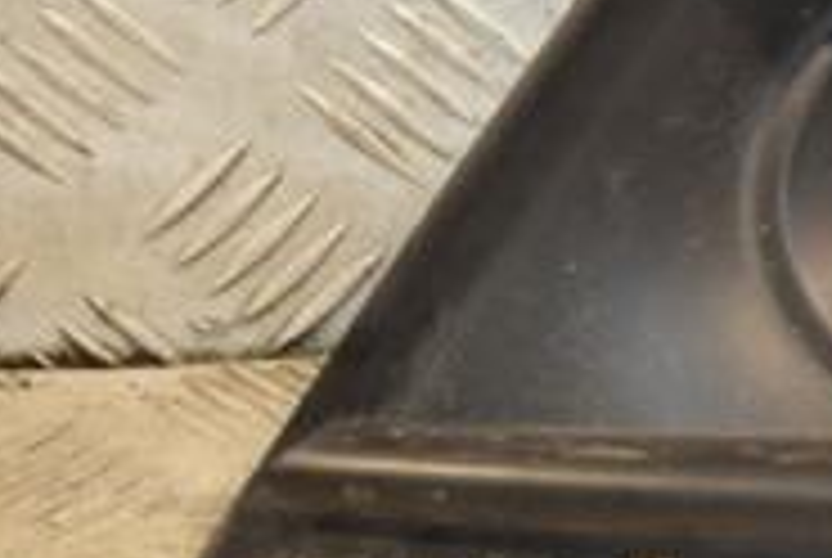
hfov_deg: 6.7
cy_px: 9
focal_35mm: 301
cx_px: 1313
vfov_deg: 4.6
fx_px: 6967
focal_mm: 62
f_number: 5.3
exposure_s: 1/125
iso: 800
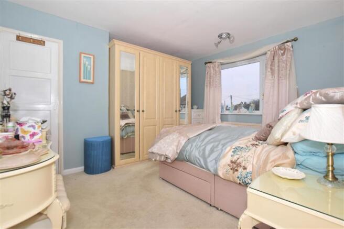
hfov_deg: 100.4
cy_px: 114
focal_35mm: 15
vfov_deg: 77.3
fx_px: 143
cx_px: 172
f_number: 5.6
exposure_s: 1/125
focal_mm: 10
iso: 400
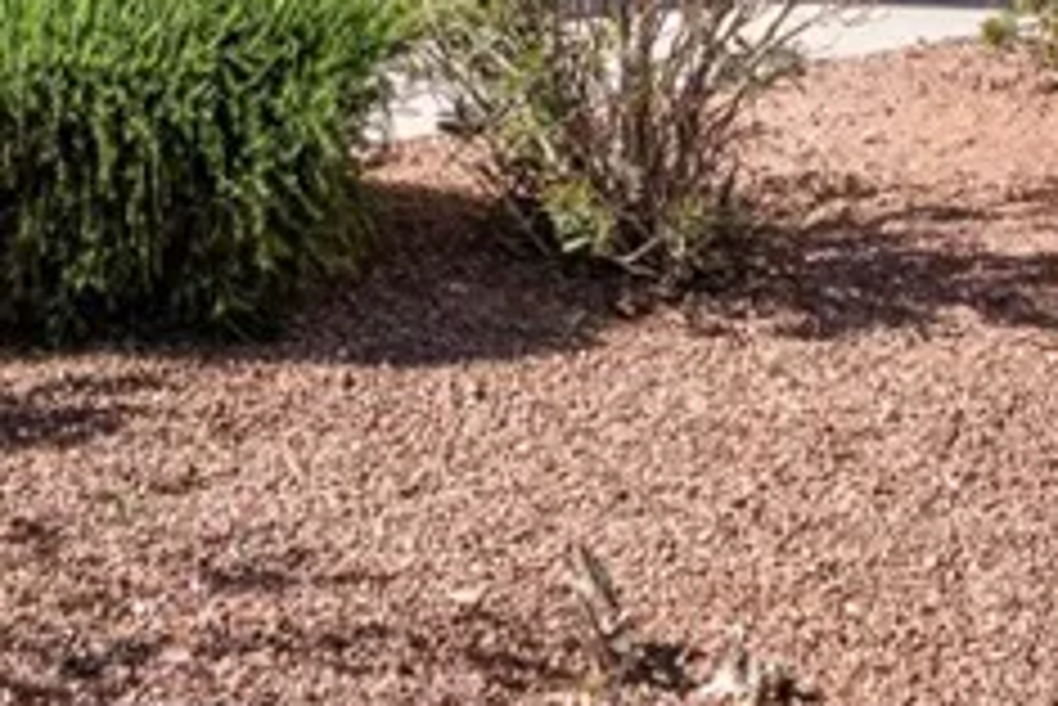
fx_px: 2176
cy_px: -373
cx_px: 144
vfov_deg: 16.7
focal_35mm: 74
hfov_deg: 26.6
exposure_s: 1/8000
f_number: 8
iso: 500
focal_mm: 17
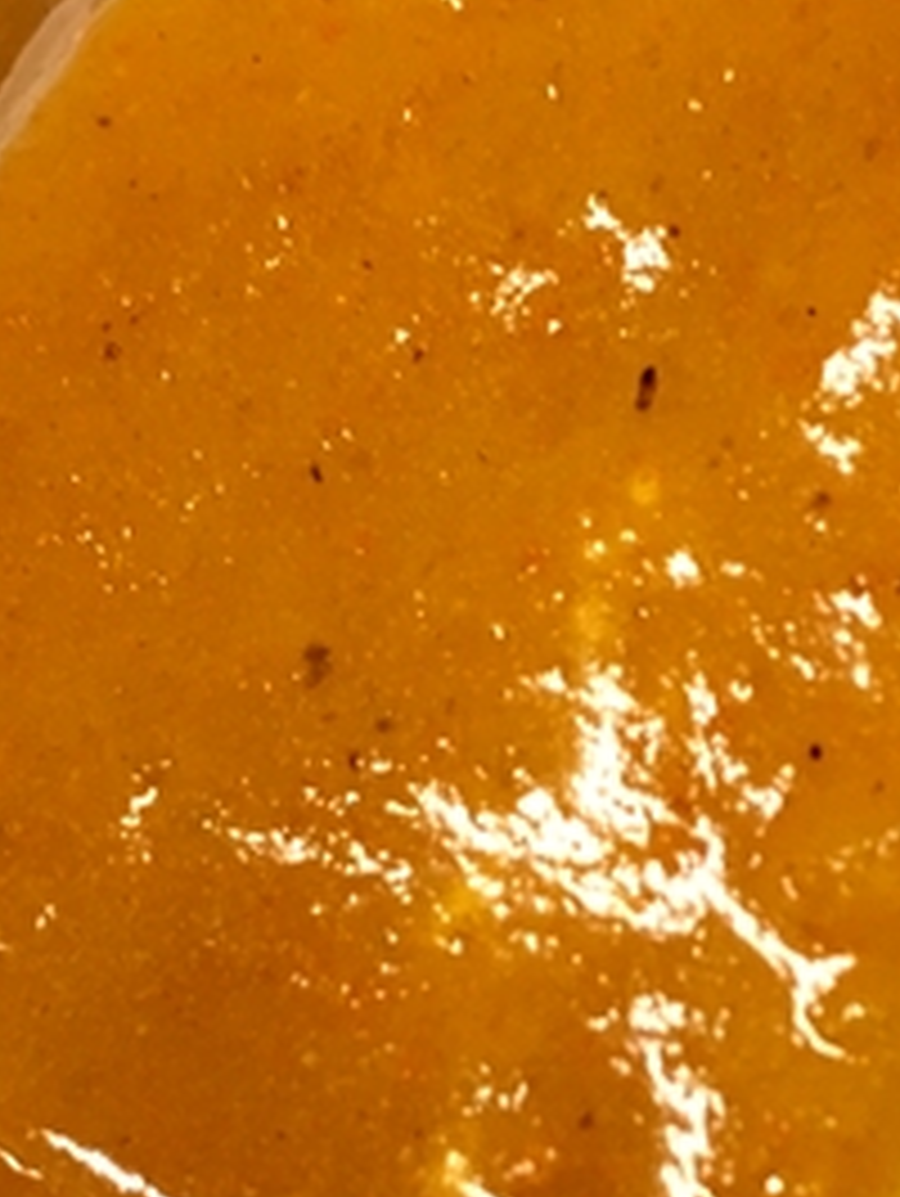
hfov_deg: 13.6
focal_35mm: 109
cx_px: 675
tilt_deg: -47.5
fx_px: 3773
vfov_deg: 17.7
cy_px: 1120
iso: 100
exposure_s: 1/30
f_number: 2.2
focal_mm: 4.15
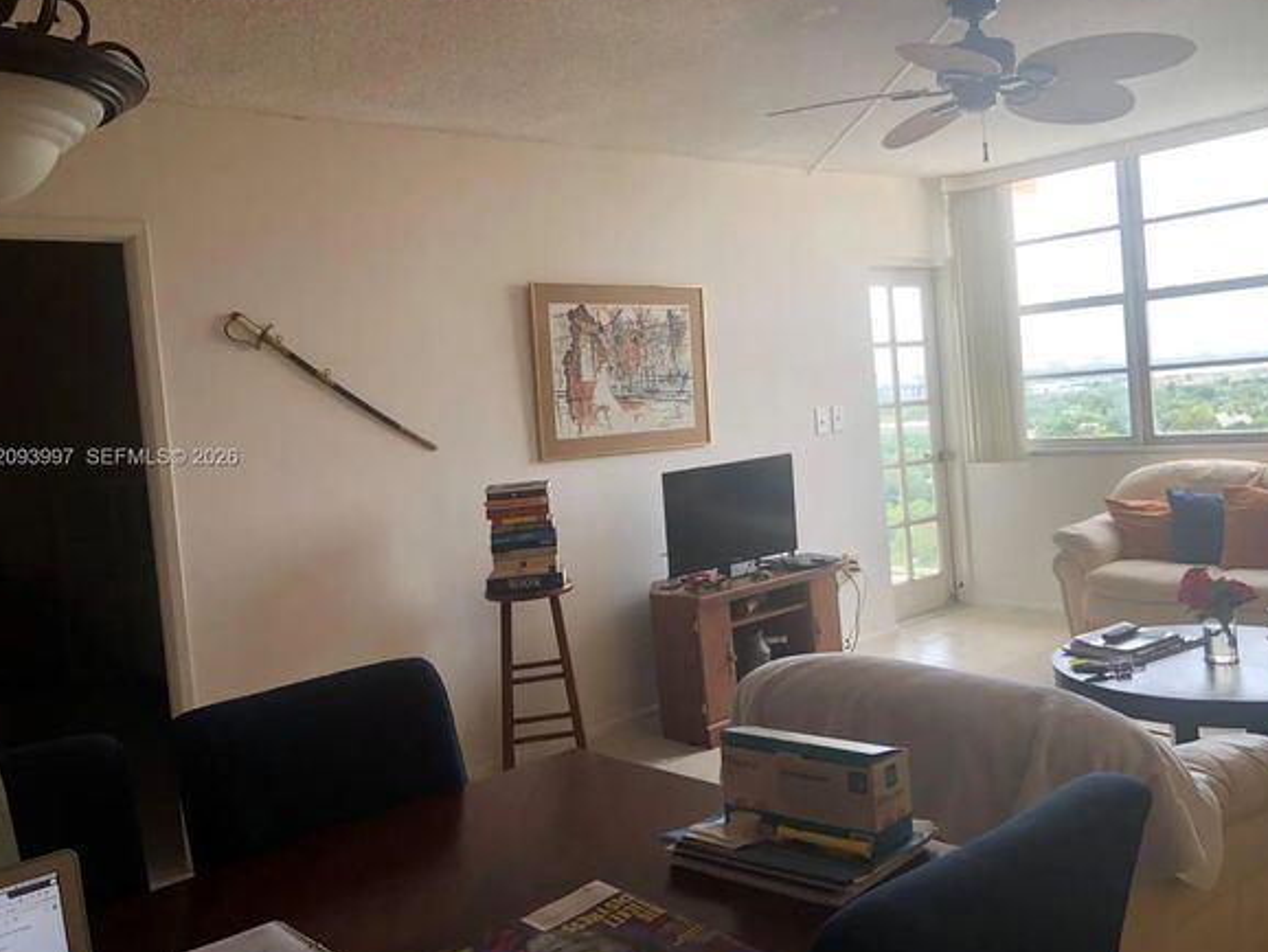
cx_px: 667
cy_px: 458
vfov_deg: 45.5
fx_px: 1136
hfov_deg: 58.3
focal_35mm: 31
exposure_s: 1/120
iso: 25
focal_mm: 3.99
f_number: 1.8
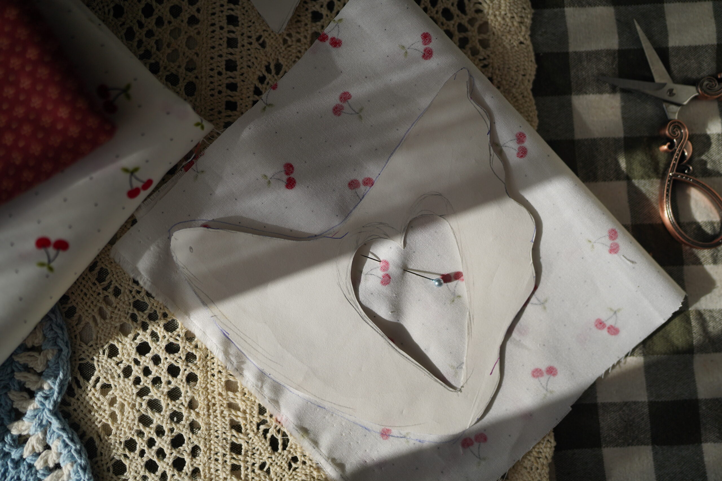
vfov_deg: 37.9
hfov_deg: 54.4
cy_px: 240
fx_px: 702
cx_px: 361
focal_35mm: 35
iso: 100
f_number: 1.4
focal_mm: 35
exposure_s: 1/2500
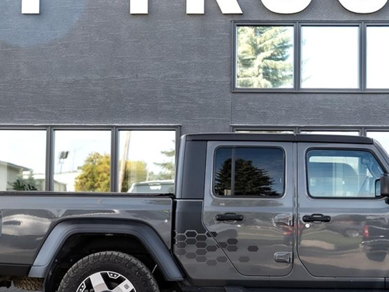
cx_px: 277
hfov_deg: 21.4
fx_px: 1022
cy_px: 126
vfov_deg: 16.2
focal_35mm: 91
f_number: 4
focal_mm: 41
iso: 125
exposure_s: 1/160
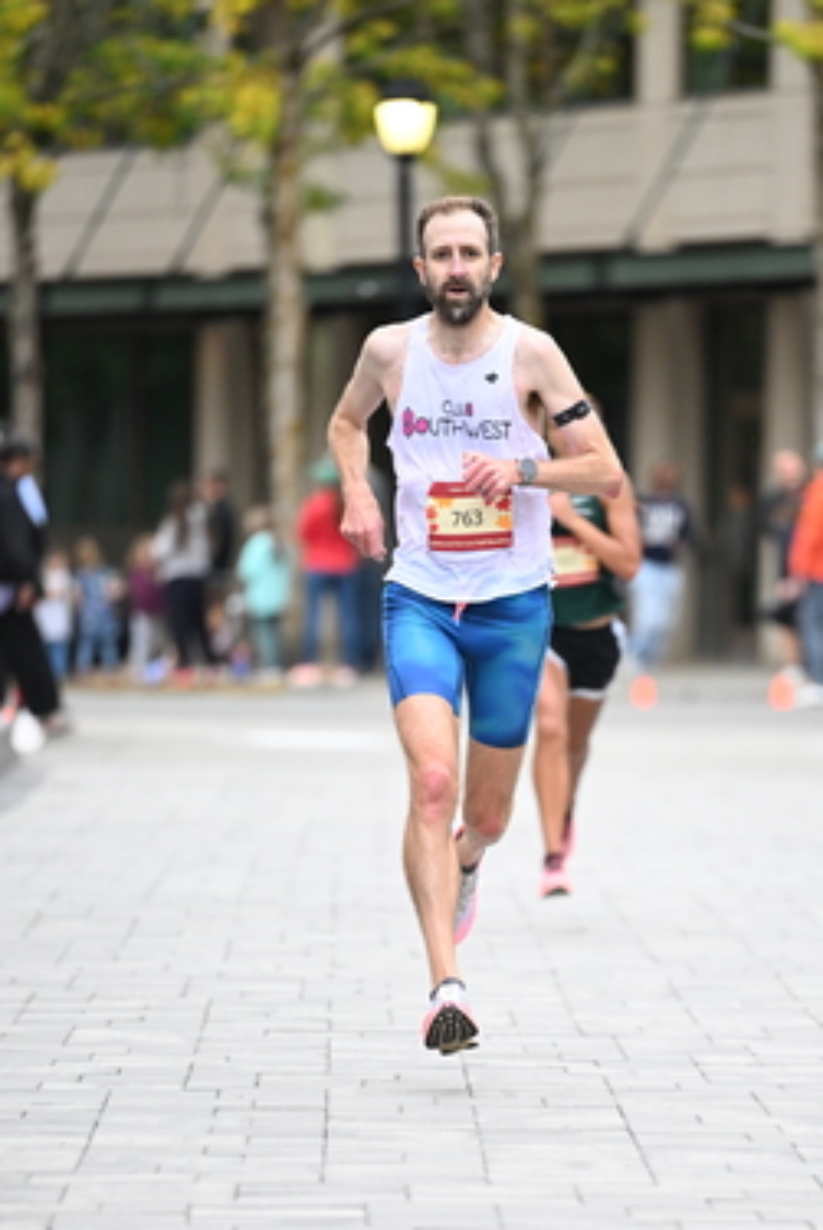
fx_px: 10019
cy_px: 853
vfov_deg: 7.0
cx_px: 595
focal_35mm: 293
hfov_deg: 4.7
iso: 1600
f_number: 2.8
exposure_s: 1/1000
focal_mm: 200
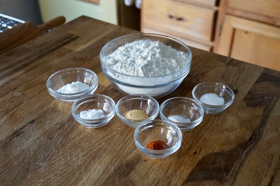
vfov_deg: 31.9
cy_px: 93
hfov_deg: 46.4
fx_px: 327
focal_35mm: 42
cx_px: 140
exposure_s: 1/160
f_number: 4.5
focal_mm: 28
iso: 6400
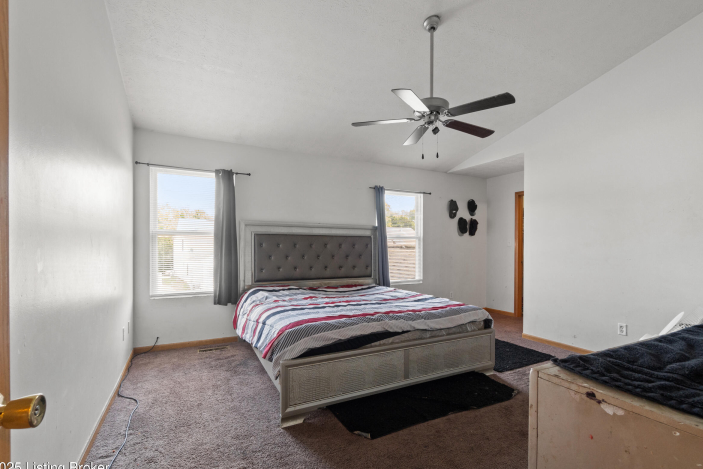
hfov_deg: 96.7
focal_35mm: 16
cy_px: 240
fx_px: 312
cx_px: 354
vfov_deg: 73.8
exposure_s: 1/4
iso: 400
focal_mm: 10
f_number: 10
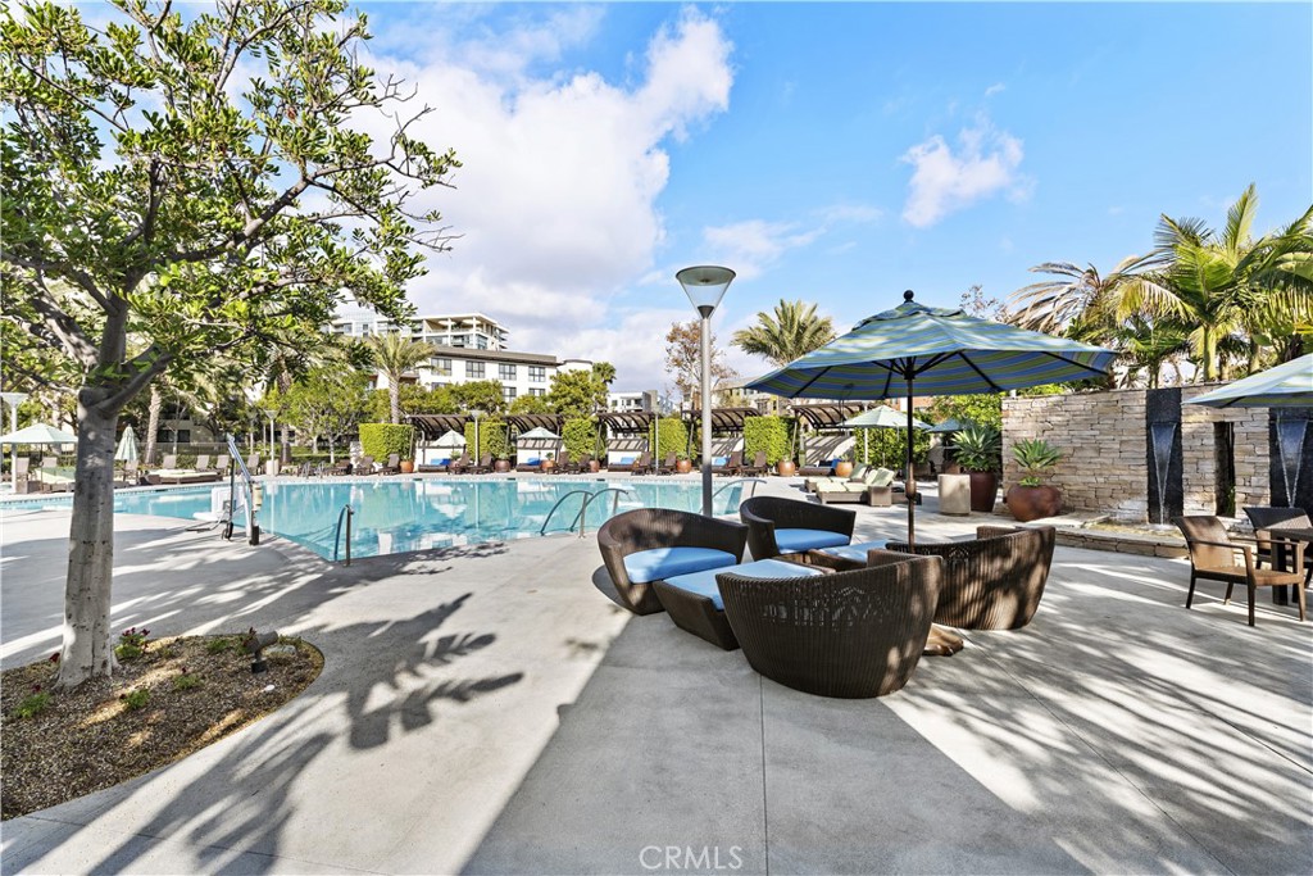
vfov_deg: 81.2
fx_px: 511
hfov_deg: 104.2
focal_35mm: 14
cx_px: 656
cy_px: 438
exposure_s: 1/100
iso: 200
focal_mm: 14
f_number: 7.1
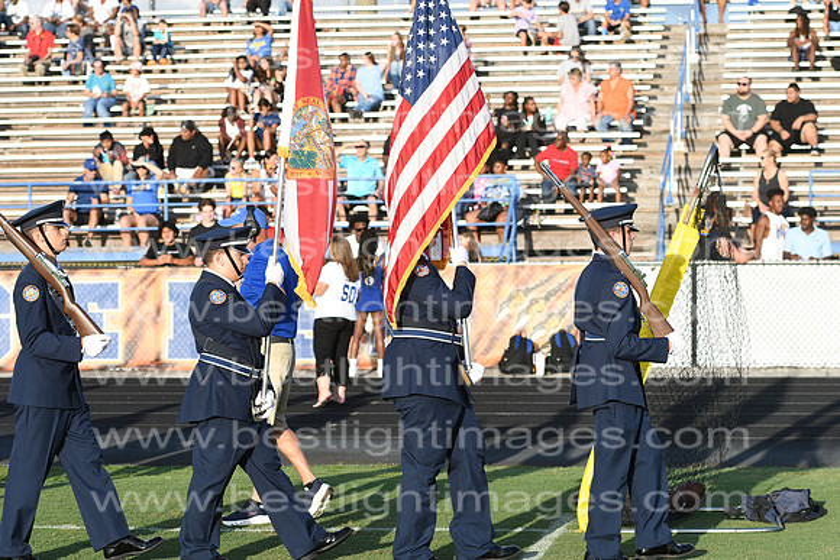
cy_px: 280
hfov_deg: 19.5
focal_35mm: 105
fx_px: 2450
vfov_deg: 13.0
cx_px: 420
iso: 100
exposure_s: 1/500
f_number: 5.6
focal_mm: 70
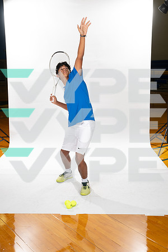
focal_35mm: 46
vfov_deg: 42.7
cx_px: 84
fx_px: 322
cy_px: 126
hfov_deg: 29.2
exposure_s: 1/320
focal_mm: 46
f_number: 7.1
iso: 800
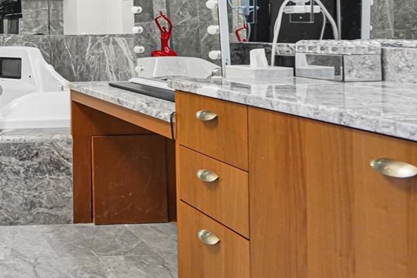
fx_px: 463
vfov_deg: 31.7
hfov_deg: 35.8
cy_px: 23
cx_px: -102
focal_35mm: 40
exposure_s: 1/30
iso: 640
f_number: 7.1
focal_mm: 16
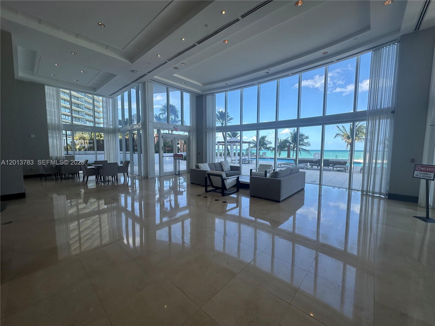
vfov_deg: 85.7
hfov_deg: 102.1
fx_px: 176
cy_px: 163
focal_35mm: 14
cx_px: 218
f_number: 2.2
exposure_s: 1/297
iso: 40
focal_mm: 2.22
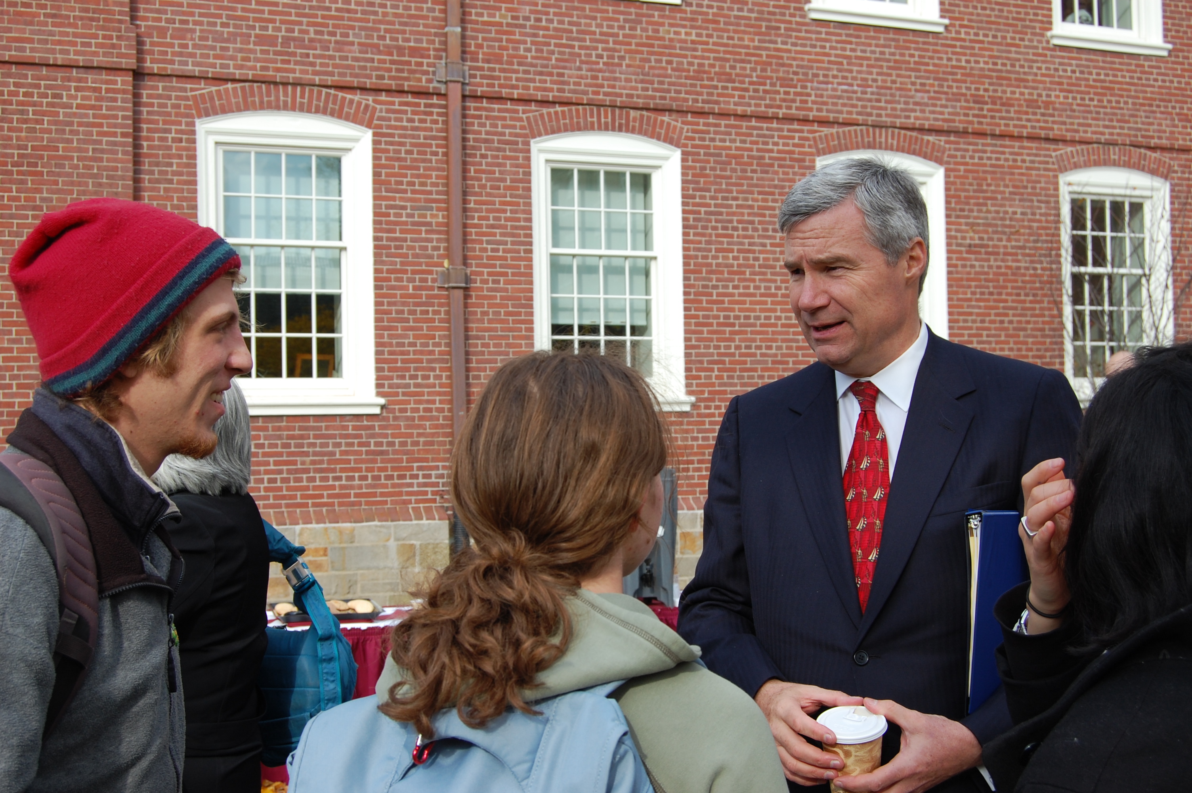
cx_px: 596
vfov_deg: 28.9
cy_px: 396
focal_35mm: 46
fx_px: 1538
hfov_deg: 42.4
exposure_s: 1/250
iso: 200
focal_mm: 31
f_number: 8
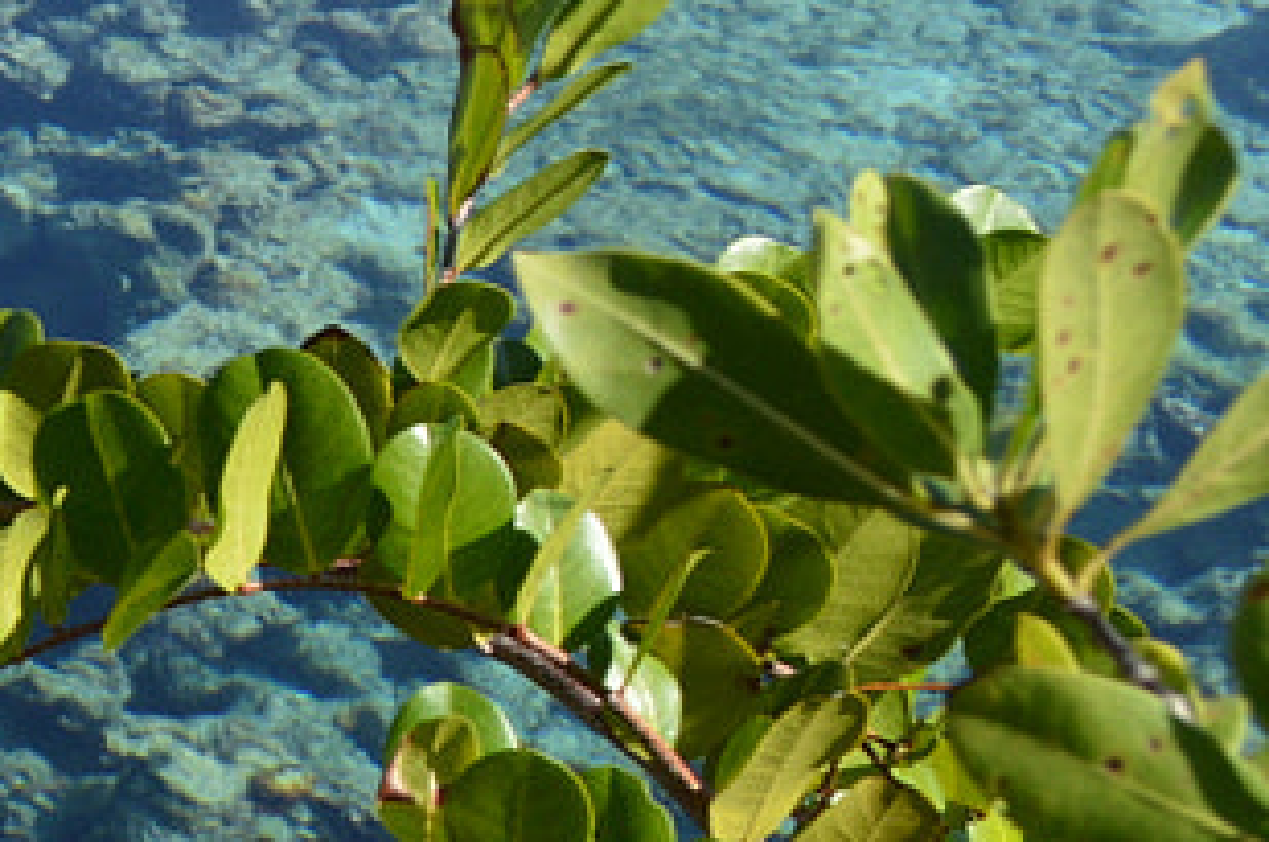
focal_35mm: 140
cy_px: 312
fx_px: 4927
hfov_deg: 11.8
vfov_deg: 9.8
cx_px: -1840
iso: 100
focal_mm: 18
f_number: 7.1
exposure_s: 1/200
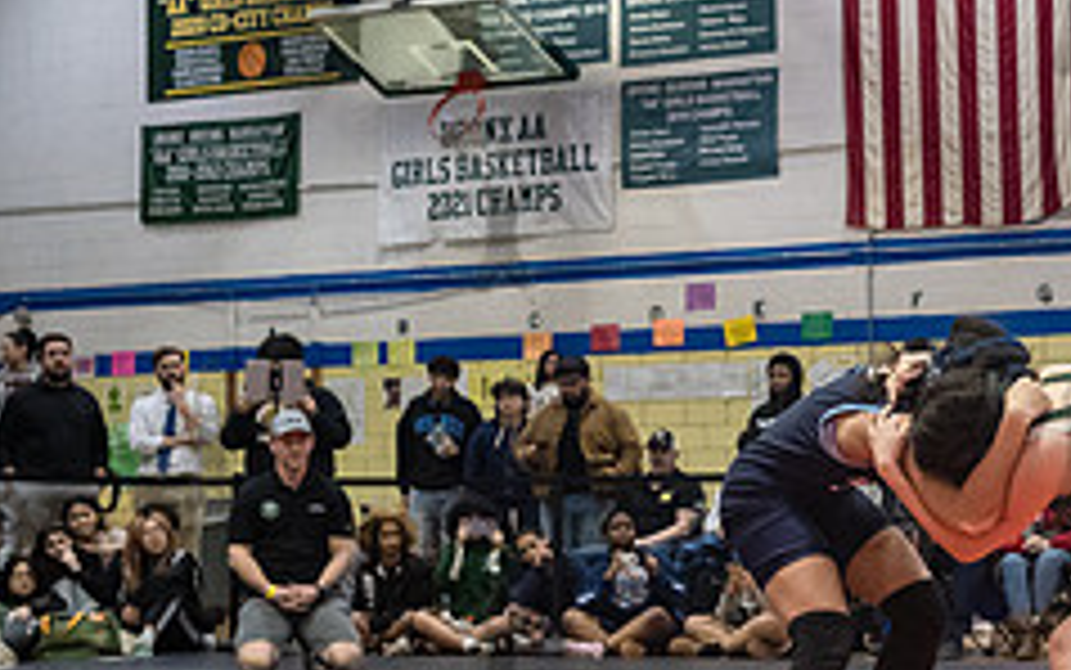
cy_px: 429
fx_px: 2541
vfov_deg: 15.0
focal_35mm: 87
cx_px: 1080
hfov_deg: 22.8
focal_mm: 35
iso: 6400
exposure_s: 1/400
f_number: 4
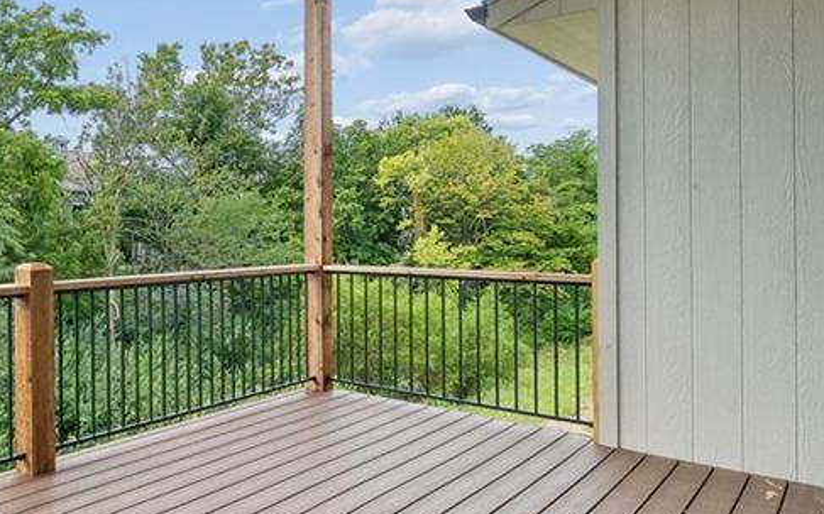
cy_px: 261
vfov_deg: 41.8
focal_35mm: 30
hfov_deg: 56.4
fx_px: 673
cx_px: 122
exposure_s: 1/500
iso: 640
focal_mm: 14
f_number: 6.3
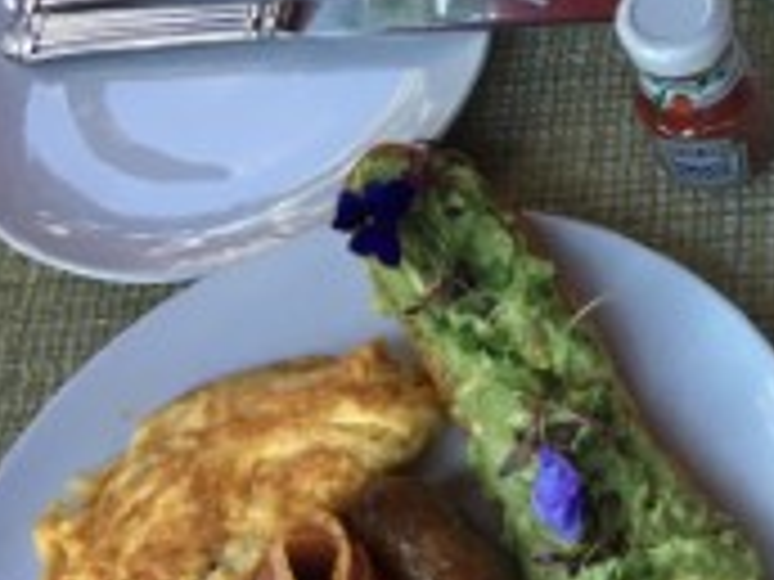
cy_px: 324
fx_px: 1699
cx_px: 968
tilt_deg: -63.6
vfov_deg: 19.4
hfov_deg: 23.2
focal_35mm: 76
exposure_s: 1/30
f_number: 2.2
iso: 64
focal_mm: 4.15
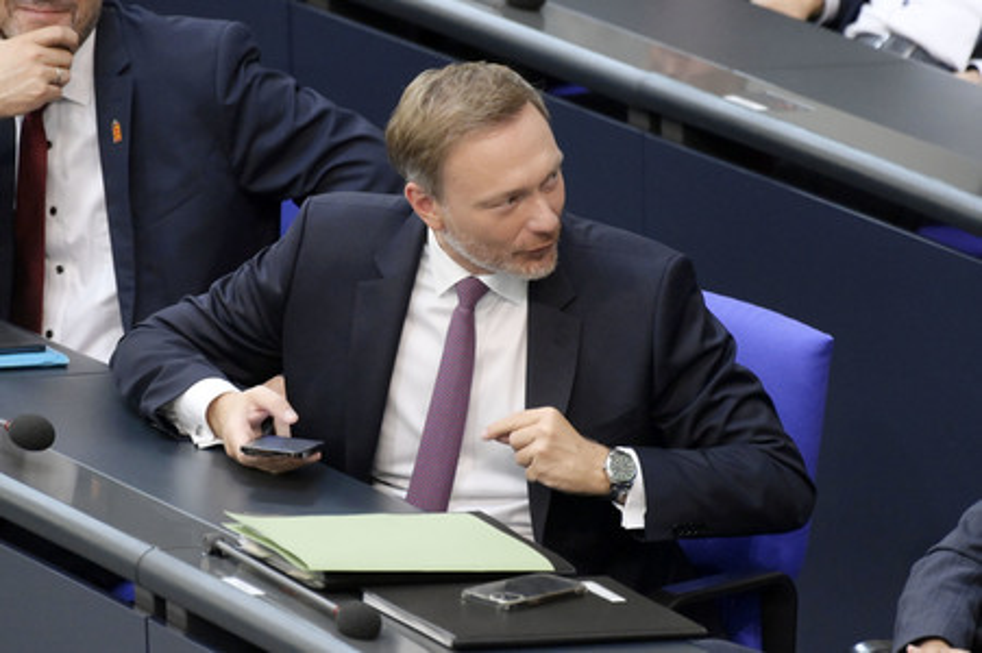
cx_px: 491
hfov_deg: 4.7
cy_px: 326
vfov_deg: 3.1
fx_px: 11993
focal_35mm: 440
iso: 8000
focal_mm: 440
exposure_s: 1/400
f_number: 5.6
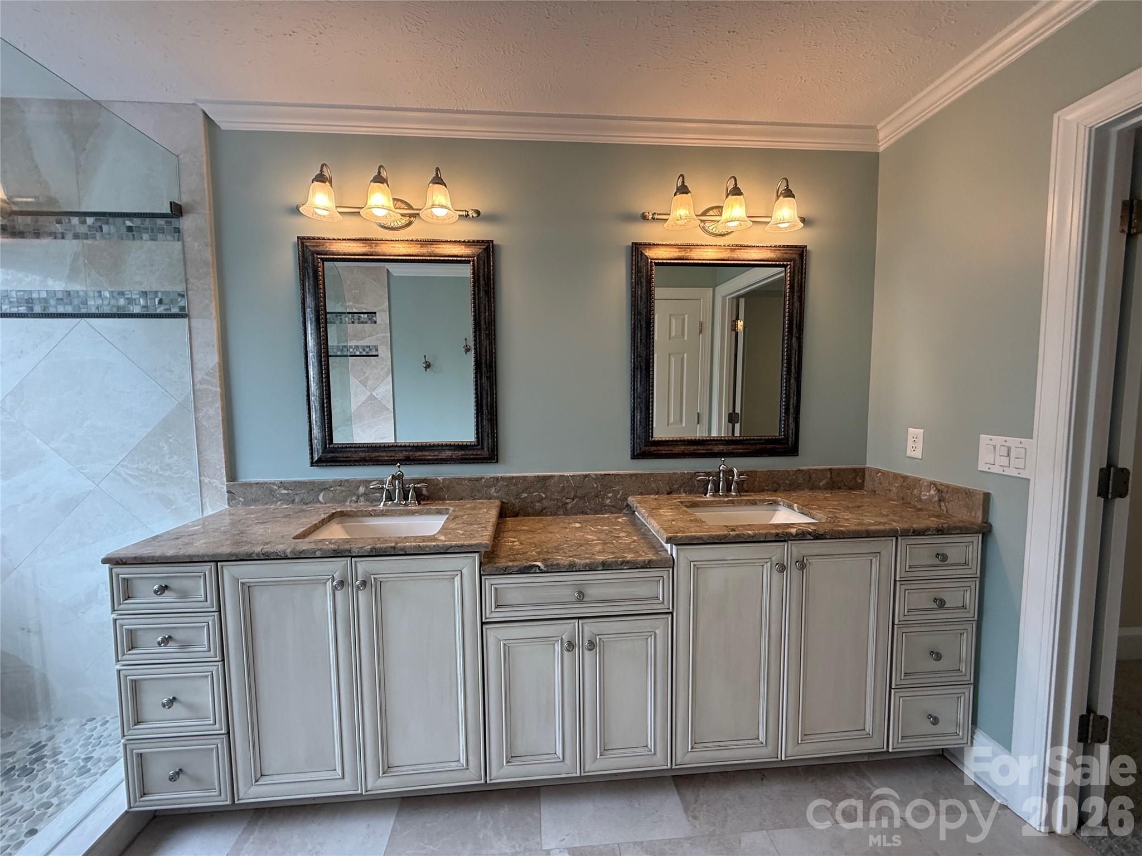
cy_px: 428
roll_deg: +0.2
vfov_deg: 85.7
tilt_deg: -4.5
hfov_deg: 102.1
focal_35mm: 14
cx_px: 571
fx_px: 462
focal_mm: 2.22
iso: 125
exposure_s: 1/120
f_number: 2.2
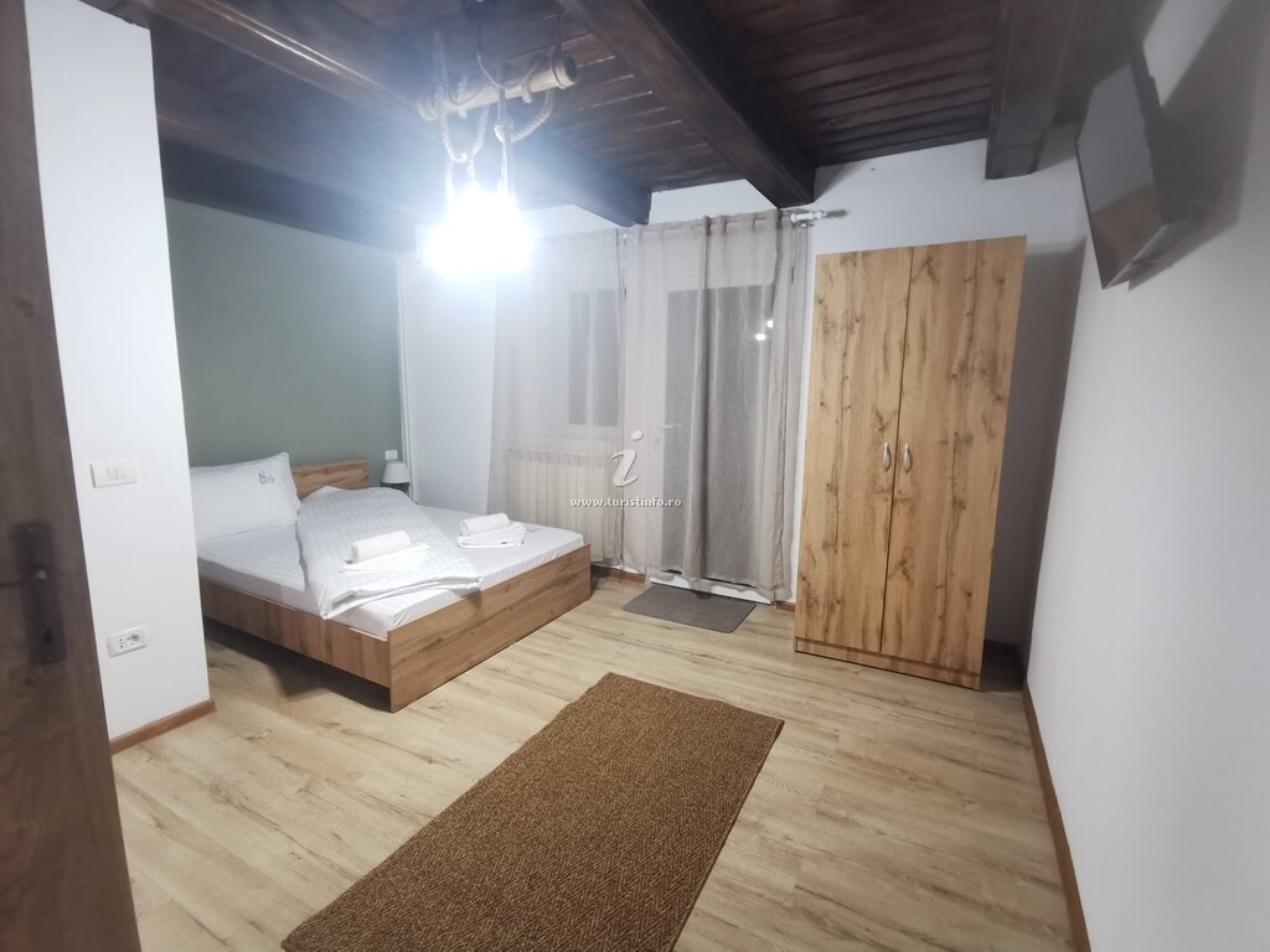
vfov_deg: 78.1
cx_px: 635
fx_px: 587
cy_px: 476
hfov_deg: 94.5
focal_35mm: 16
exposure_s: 1/33.3
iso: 320
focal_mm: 2.35
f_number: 2.2
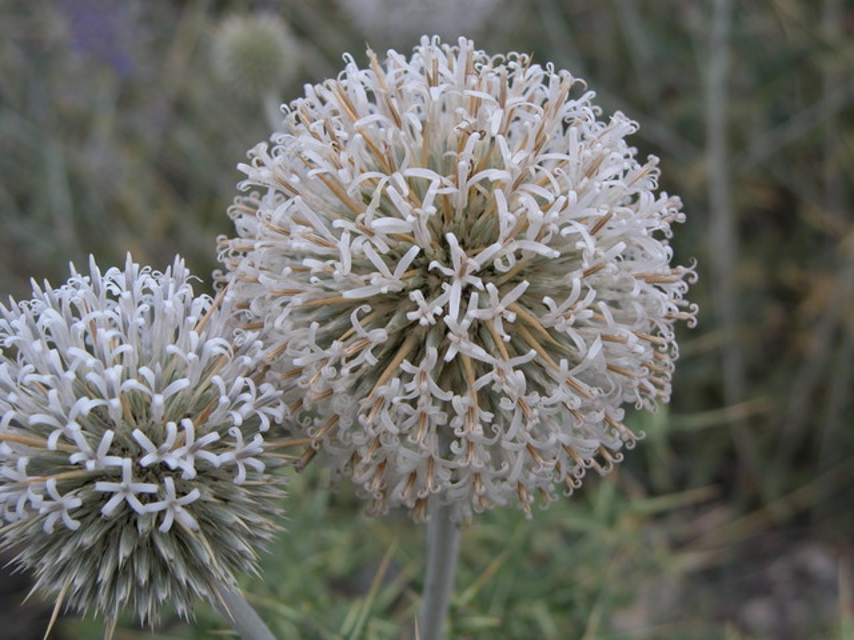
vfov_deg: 16.8
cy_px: 320
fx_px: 2171
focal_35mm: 88
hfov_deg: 22.3
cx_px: 427
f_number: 4.4
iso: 100
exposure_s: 1/252
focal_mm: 22.3
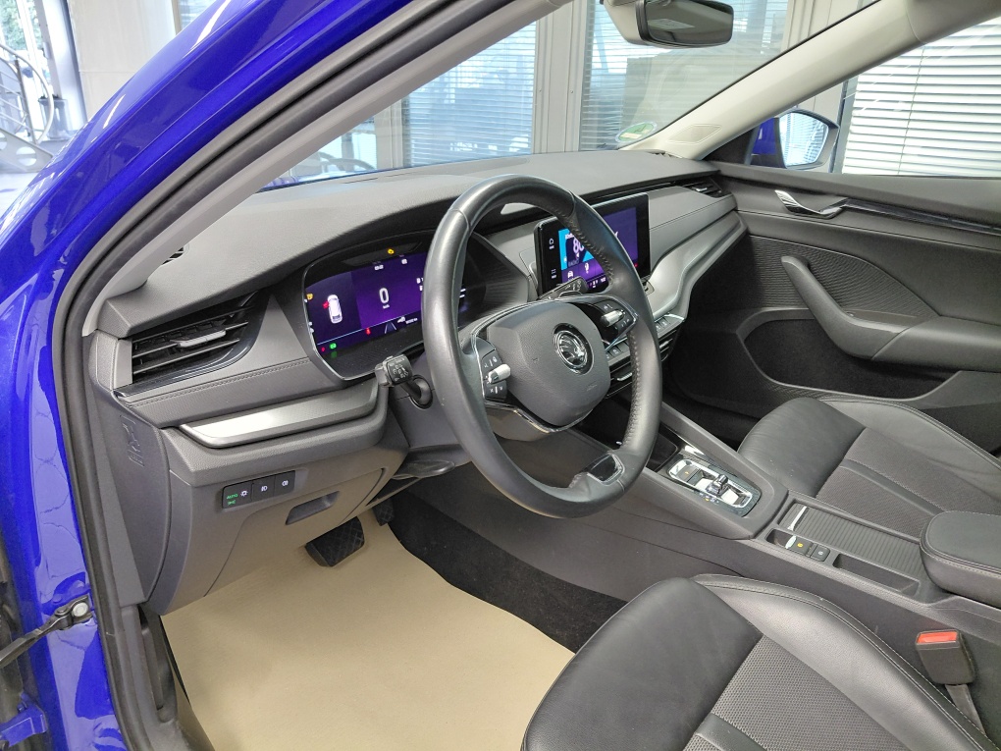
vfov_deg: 54.9
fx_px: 723
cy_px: 376
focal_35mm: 25
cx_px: 500
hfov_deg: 69.4
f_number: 1.8
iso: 400
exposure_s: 1/50.1
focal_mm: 4.69
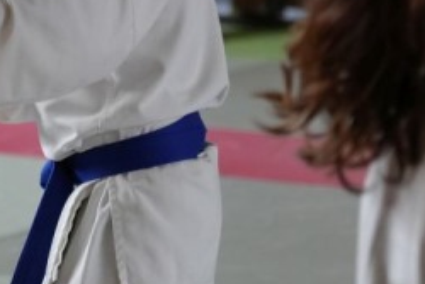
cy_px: 23
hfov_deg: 6.1
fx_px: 3969
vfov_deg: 4.1
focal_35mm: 336
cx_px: -129
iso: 2500
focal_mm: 105
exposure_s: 1/160
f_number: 4
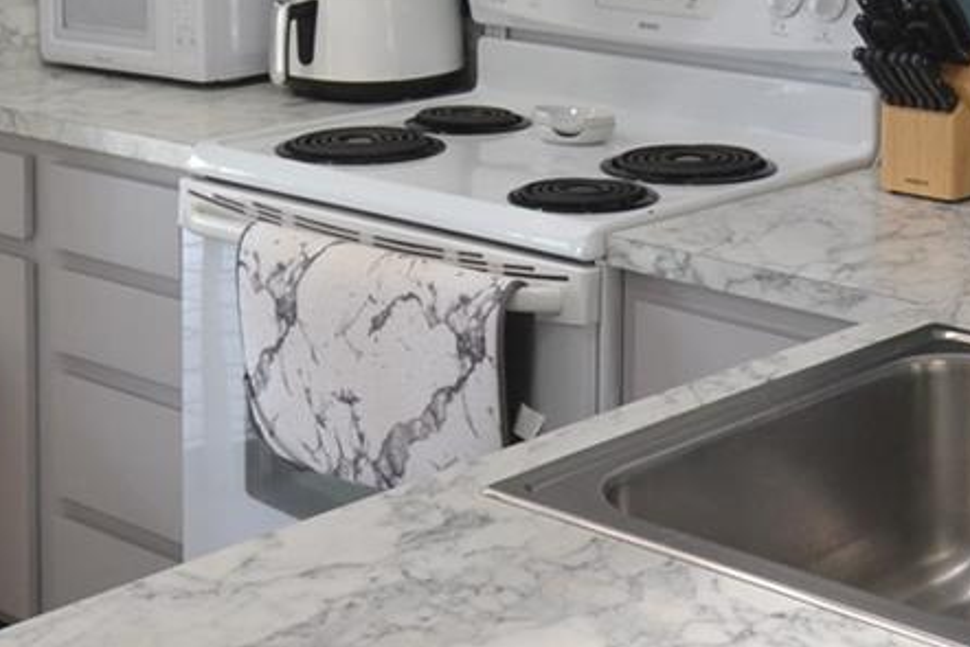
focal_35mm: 76
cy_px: -112
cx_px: 612
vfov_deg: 17.2
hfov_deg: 26.5
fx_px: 2048
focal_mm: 14
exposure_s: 1/80
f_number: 4.5
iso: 400
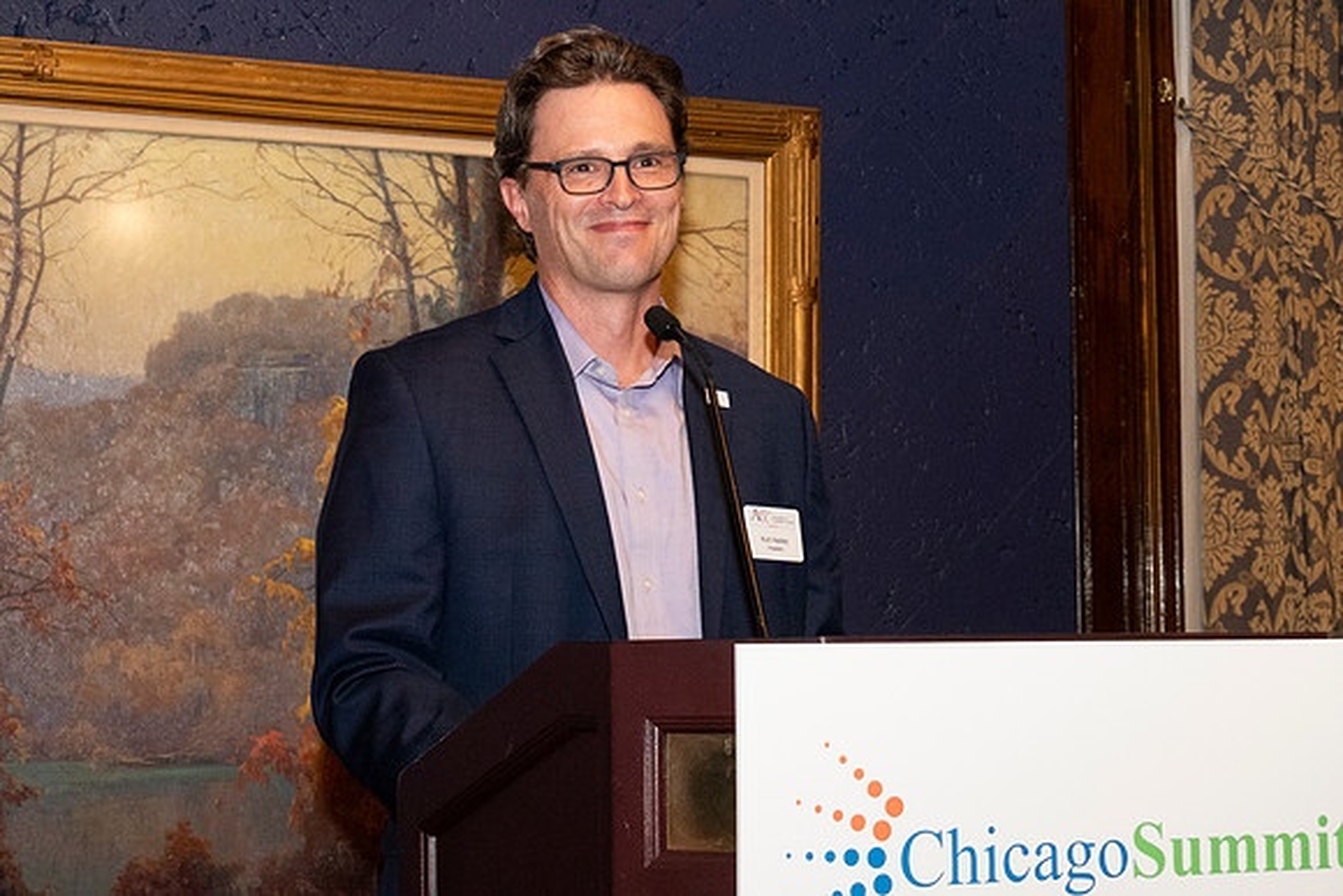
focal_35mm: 72
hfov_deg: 28.1
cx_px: 672
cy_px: 448
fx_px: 2687
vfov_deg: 18.9
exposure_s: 1/50
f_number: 9
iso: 4000
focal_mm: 48
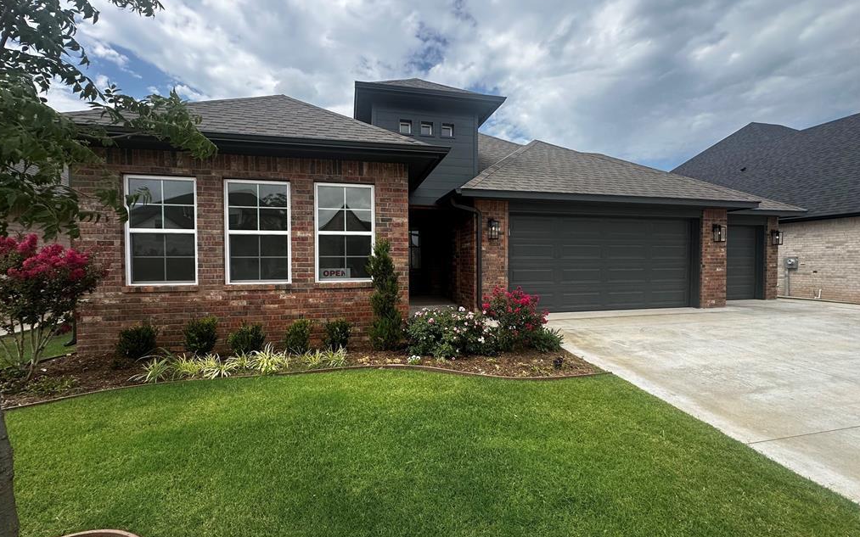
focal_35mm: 15
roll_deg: +0.8
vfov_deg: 74.8
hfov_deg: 101.5
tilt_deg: -0.9
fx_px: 352
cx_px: 428
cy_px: 271
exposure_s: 1/831
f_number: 2.2
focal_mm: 2.22
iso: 40
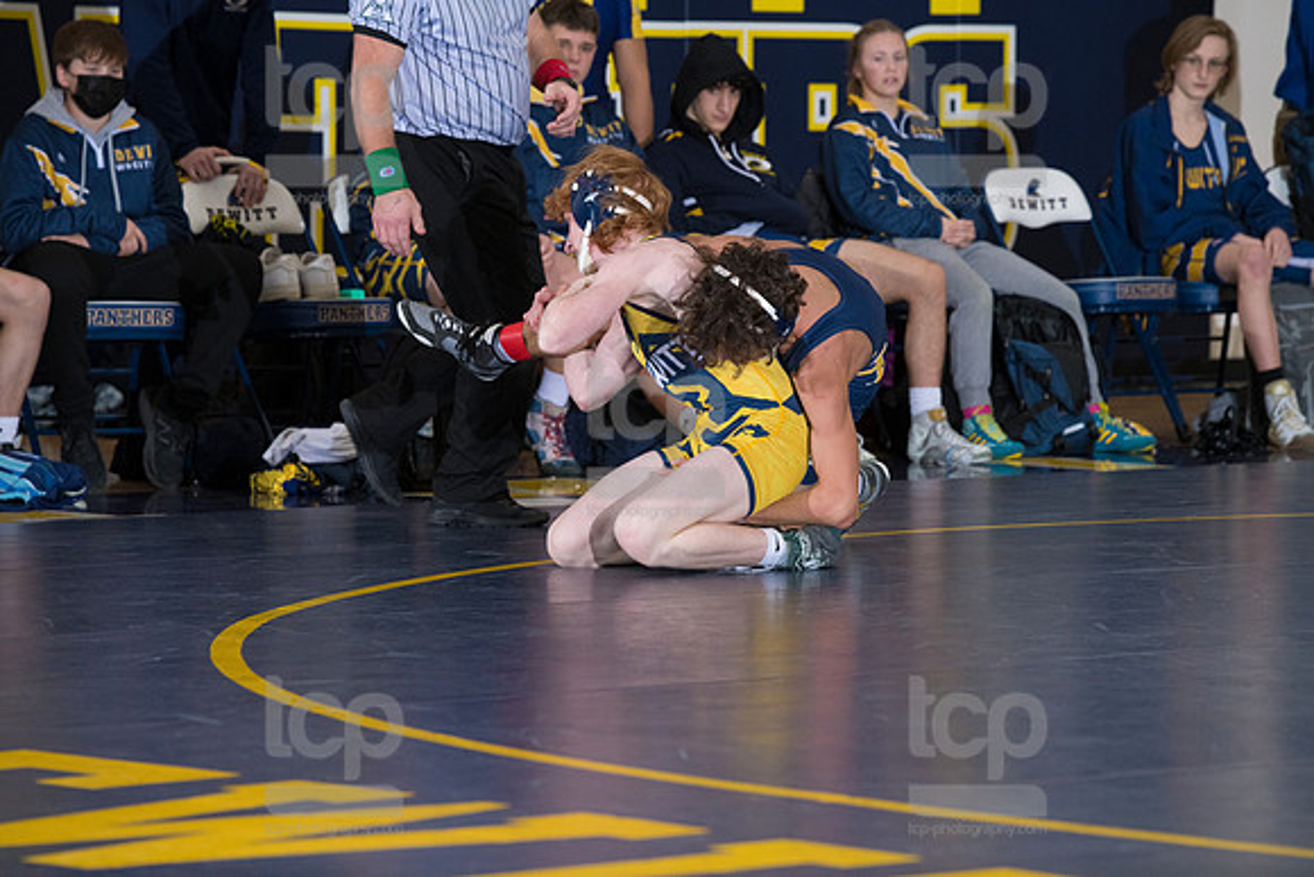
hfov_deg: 10.5
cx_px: 657
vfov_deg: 7.0
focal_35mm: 195
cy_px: 438
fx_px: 7119
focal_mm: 195
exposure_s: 1/250
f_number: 5.6
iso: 1250
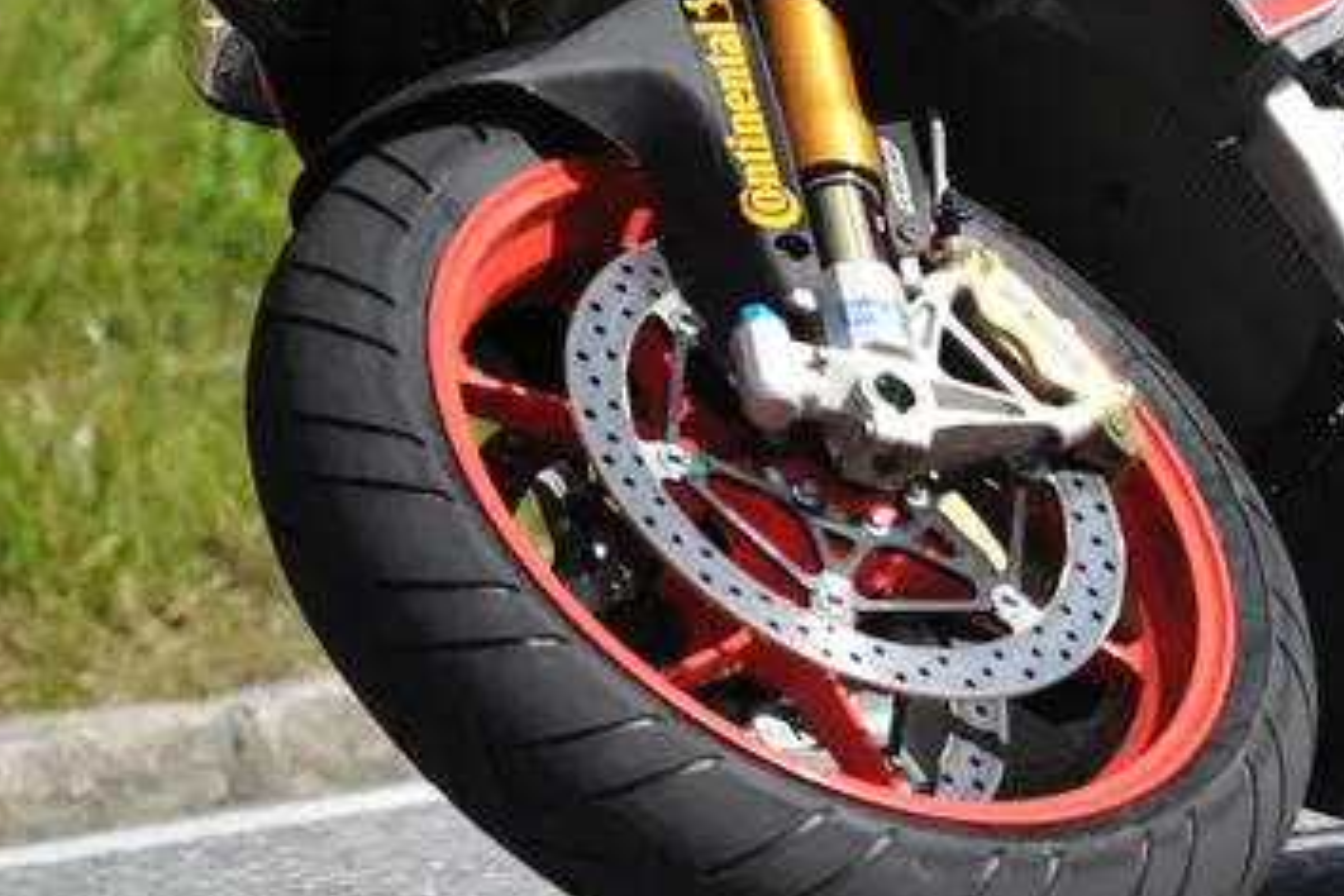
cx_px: 1788
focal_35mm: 576
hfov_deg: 3.6
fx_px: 21502
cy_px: -47
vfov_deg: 2.4
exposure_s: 1/4000
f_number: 4
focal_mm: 170
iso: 800
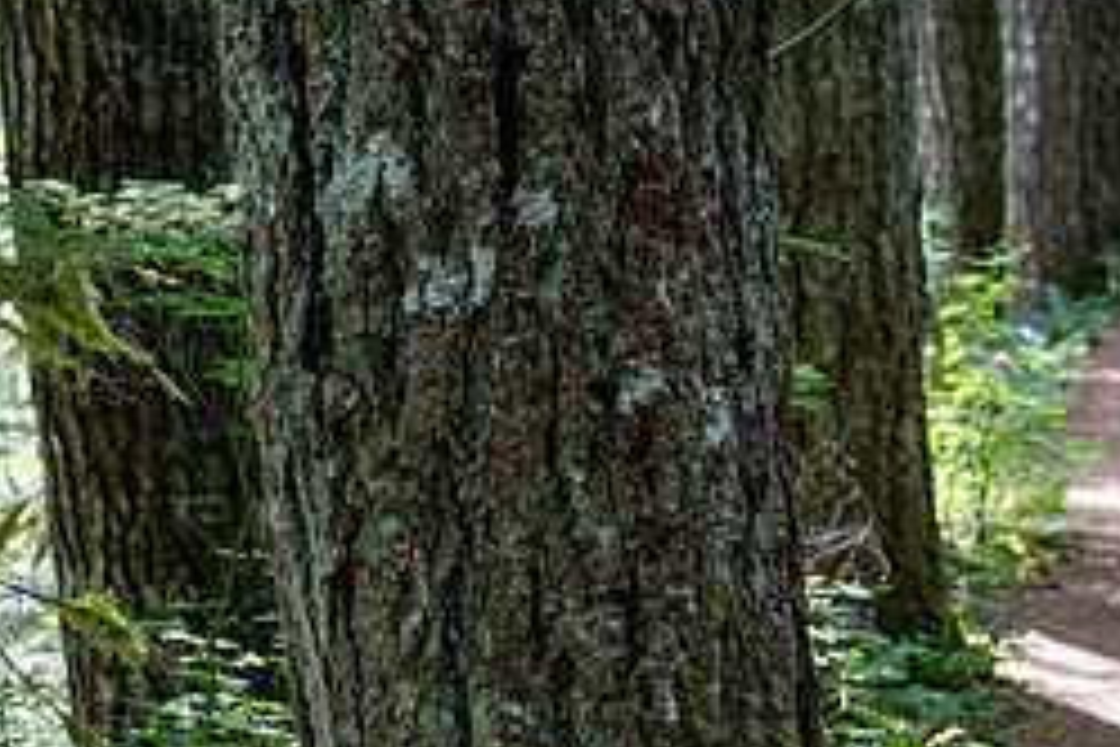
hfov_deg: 19.4
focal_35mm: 100
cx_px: 1291
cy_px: 592
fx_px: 3111
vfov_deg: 13.6
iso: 1250
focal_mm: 43
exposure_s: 1/500
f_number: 2.8
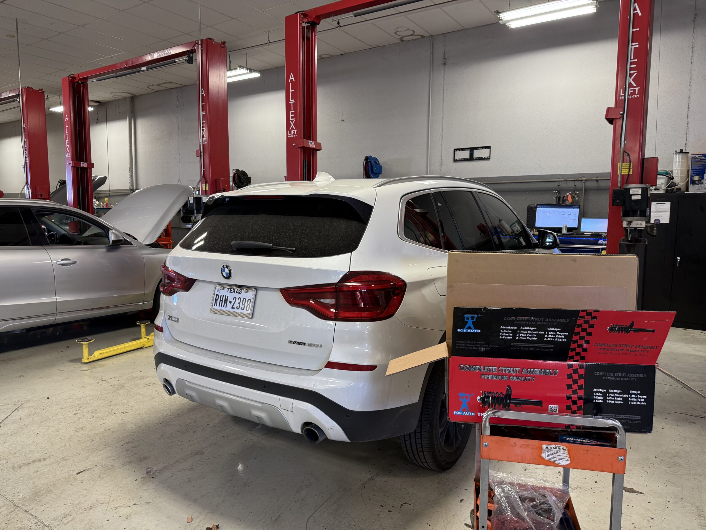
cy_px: 265
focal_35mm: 24
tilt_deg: -5.1
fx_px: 489
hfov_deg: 71.6
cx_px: 353
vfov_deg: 56.8
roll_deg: -0.3
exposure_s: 1/120
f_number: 1.78
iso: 160
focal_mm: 6.76
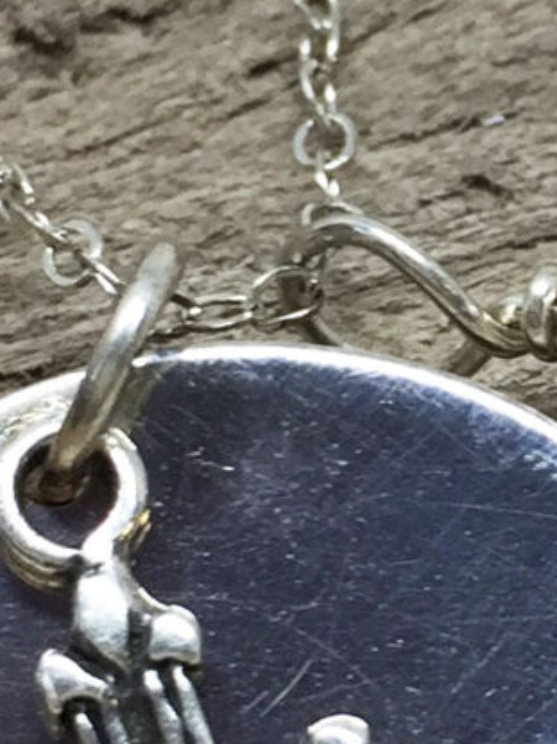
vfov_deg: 11.0
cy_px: 353
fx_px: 3842
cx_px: 736
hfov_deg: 8.2
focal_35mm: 179
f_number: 2.2
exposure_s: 1/120
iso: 40
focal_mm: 4.15
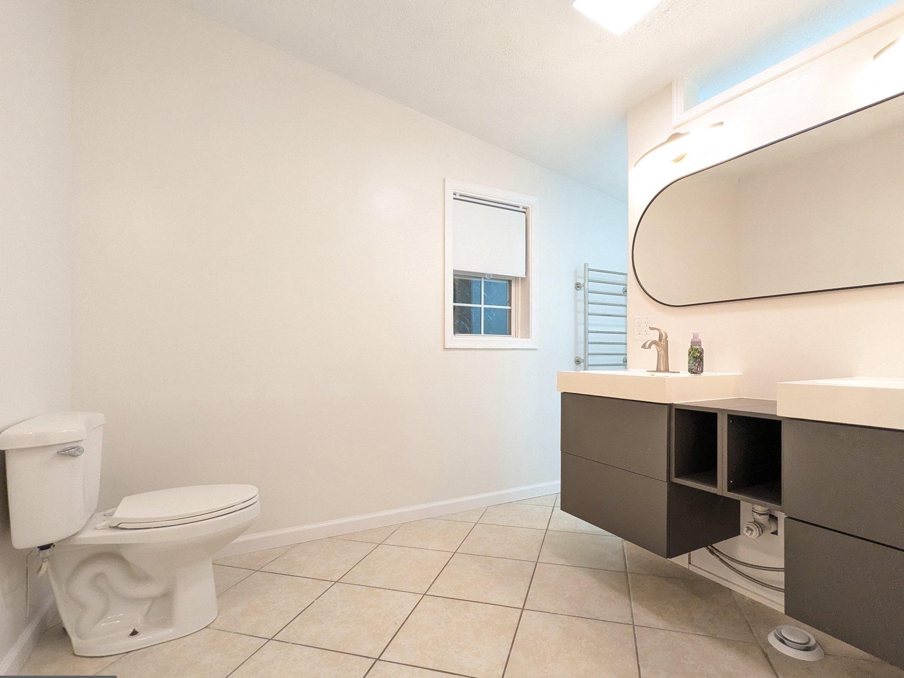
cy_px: 354
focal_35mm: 17
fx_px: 444
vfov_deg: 74.7
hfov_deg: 90.9
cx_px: 480
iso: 417
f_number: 2.2
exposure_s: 1/120
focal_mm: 2.35
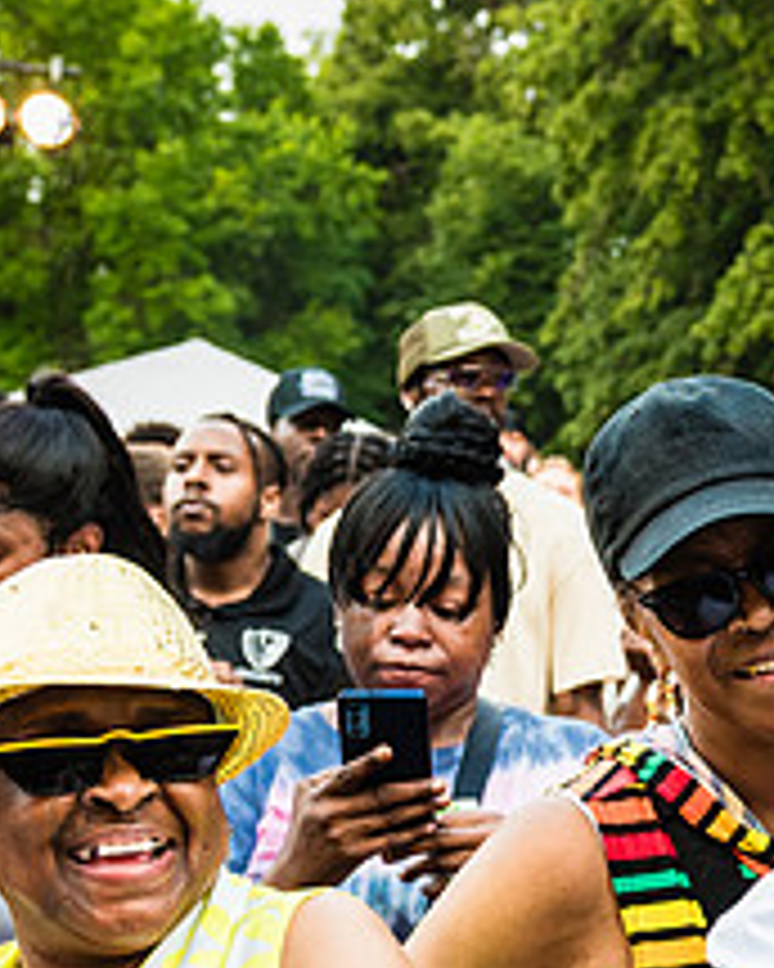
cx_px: 948
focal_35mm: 95
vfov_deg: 20.0
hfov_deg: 15.6
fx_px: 2720
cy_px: 711
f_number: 3.5
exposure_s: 1/500
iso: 1000
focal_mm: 31
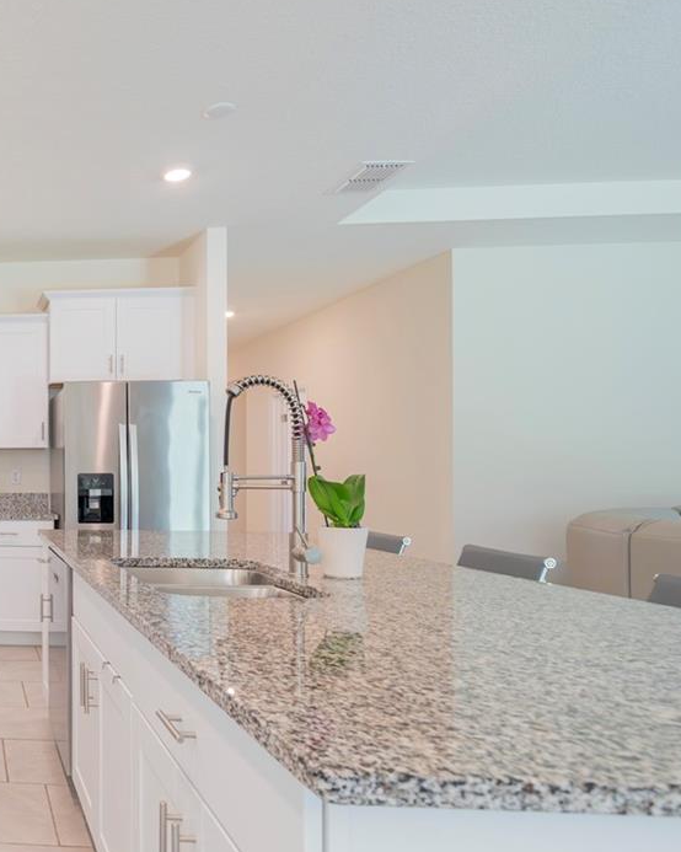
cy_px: 500
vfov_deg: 65.6
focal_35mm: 26
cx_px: -155
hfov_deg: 38.6
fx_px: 655
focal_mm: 12
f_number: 5
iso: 800
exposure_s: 1/80
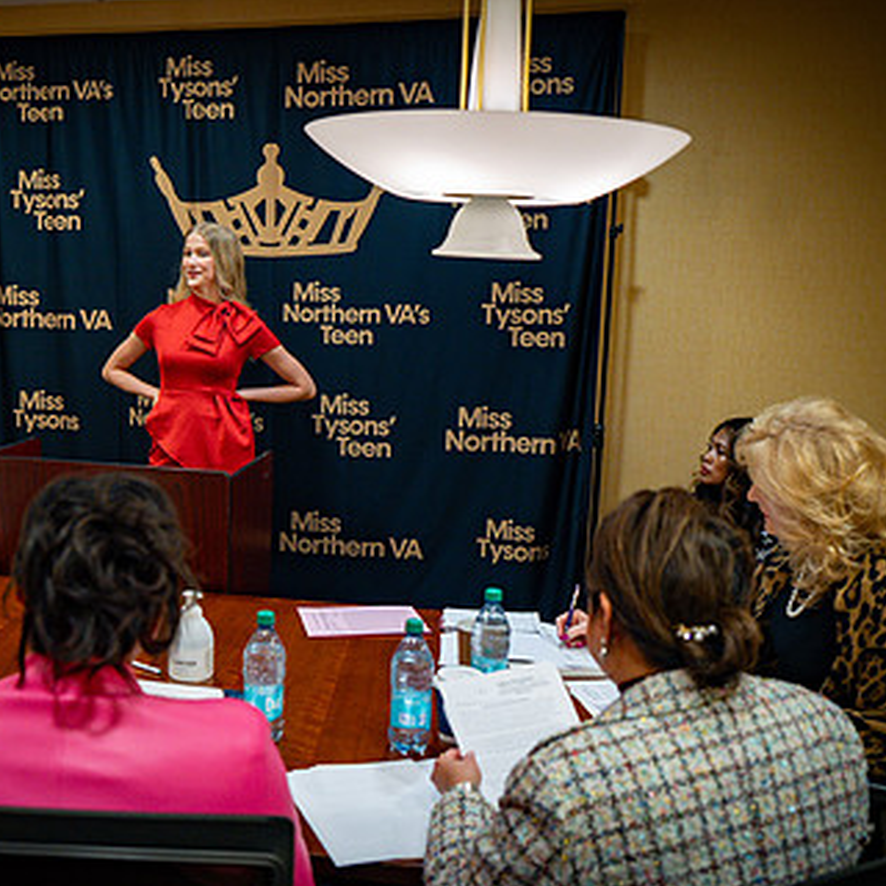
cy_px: 447
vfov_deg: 44.9
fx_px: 1071
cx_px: 252
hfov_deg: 43.8
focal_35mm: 37
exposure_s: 1/125
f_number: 2.8
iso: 800
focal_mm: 24
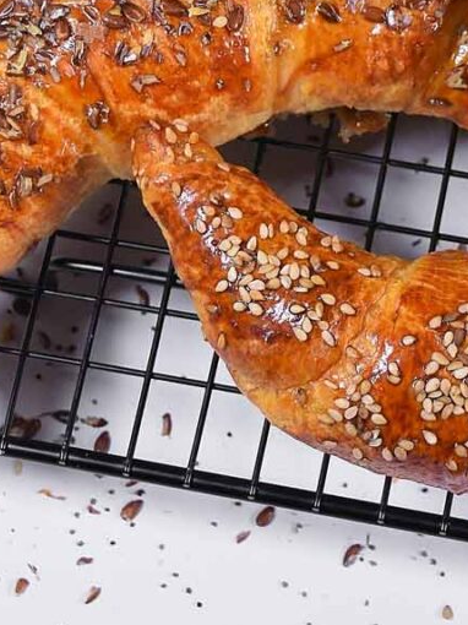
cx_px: 460
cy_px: -131
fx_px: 2778
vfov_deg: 12.5
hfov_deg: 9.6
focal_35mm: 154
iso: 400
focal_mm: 34
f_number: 5.6
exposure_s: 1/60
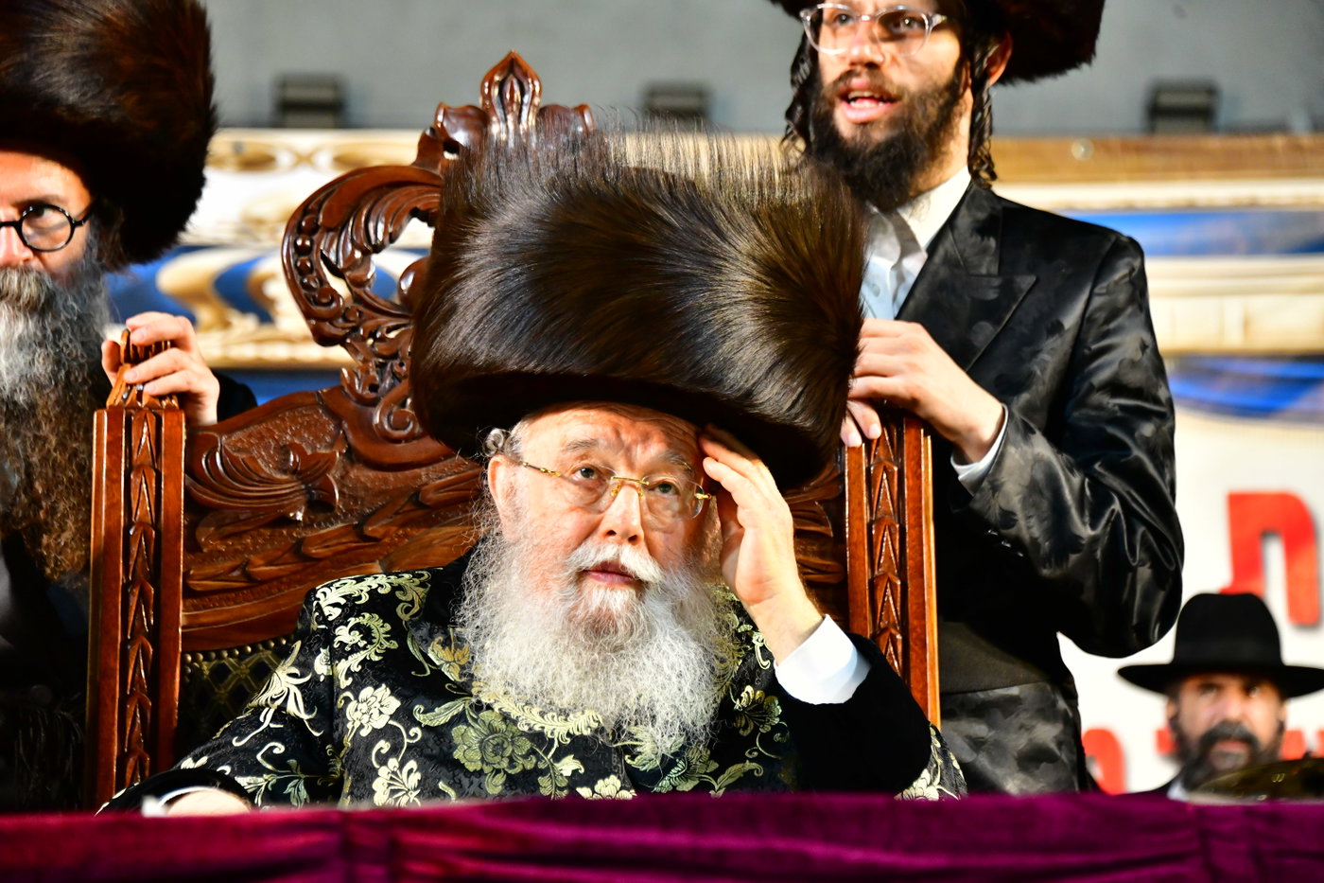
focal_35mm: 135
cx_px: 662
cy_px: 442
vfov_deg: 10.2
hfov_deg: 15.2
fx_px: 4964
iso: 3200
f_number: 5.6
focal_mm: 135
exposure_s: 1/100
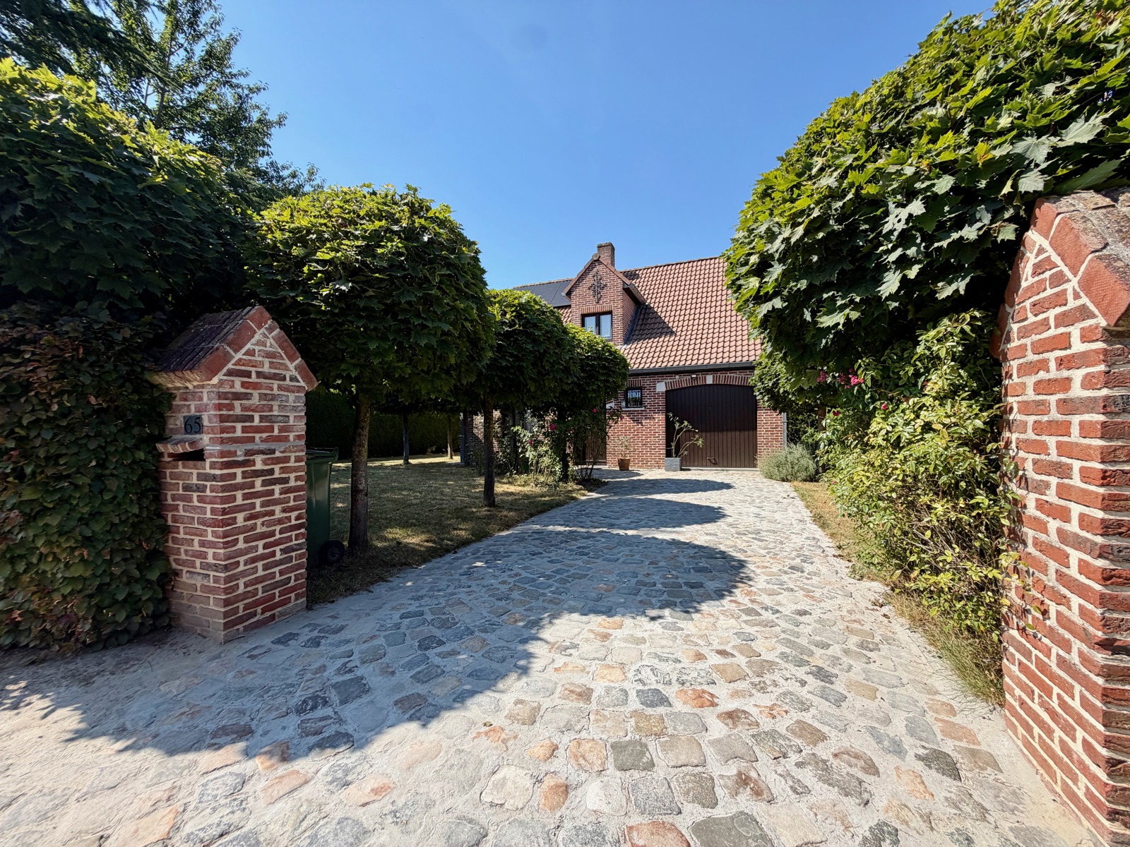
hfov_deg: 102.1
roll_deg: +1.0
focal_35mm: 14
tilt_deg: +1.9
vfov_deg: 85.7
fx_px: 457
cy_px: 424
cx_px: 565
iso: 32
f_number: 2.2
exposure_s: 1/770
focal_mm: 2.22
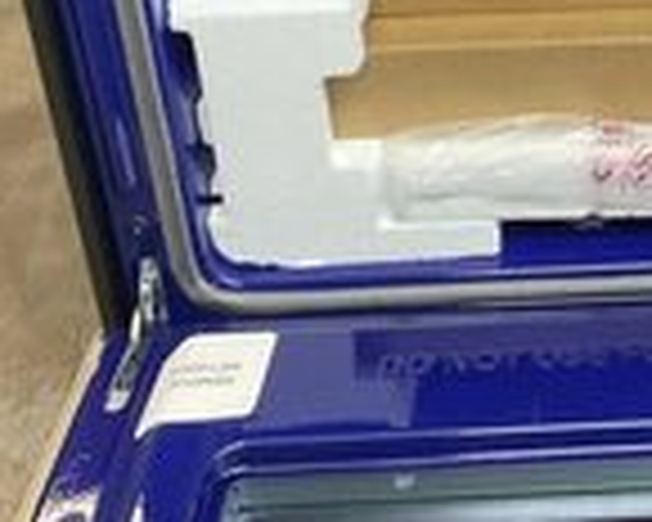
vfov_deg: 18.9
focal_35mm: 78
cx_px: 639
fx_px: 1505
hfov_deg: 23.5
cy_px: -50
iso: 250
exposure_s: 1/30
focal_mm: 3
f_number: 1.8
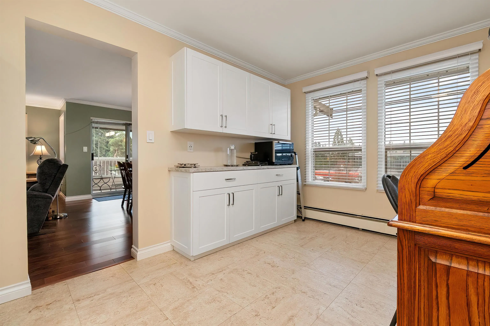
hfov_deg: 100.4
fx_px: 204
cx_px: 245
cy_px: 163
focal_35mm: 15
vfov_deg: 77.3
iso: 320
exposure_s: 1/60
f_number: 7.1
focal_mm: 10
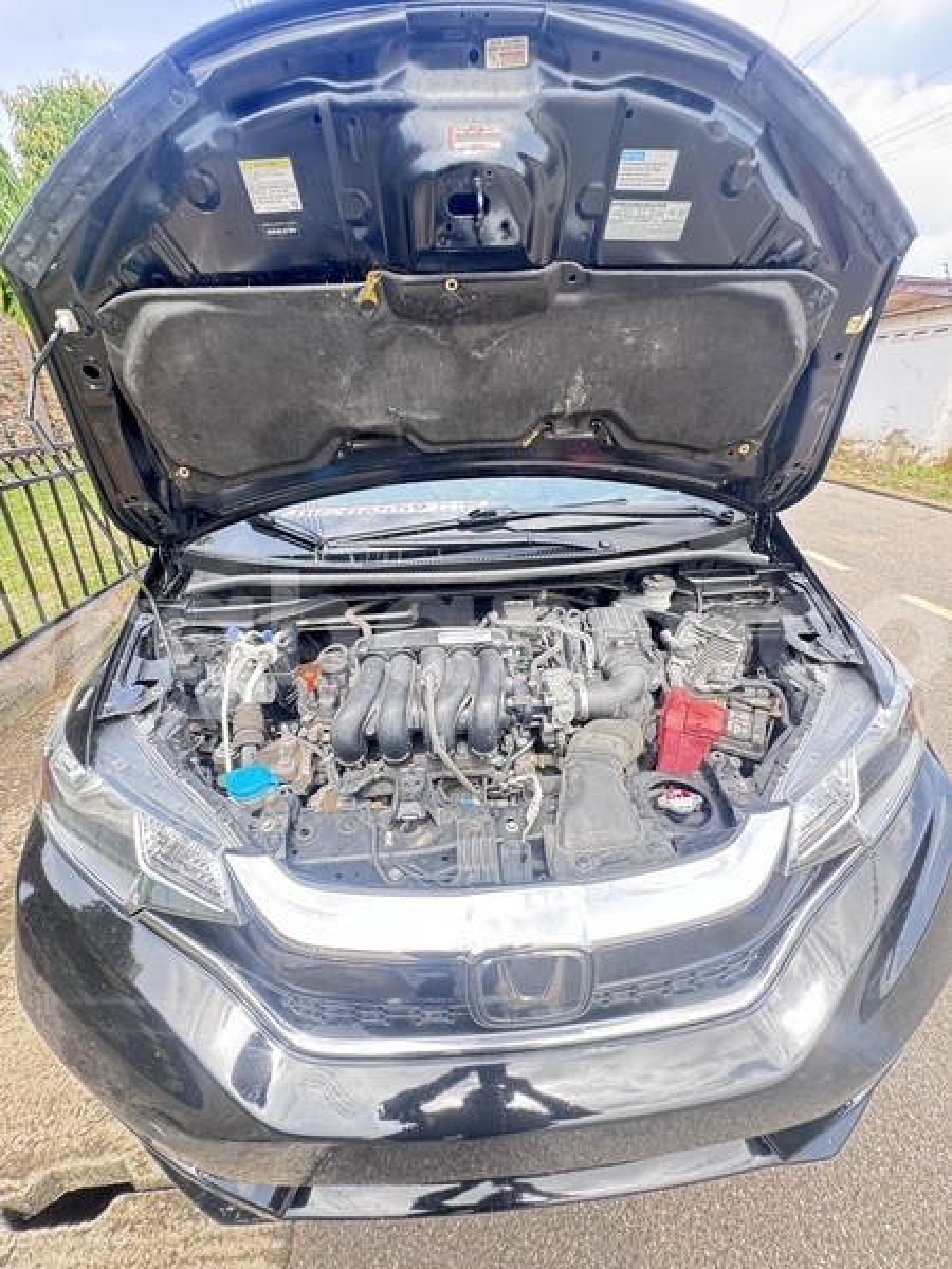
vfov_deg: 102.1
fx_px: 513
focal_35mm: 14
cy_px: 634
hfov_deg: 85.7
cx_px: 476
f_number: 2.2
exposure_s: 1/99
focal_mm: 2.22
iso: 80
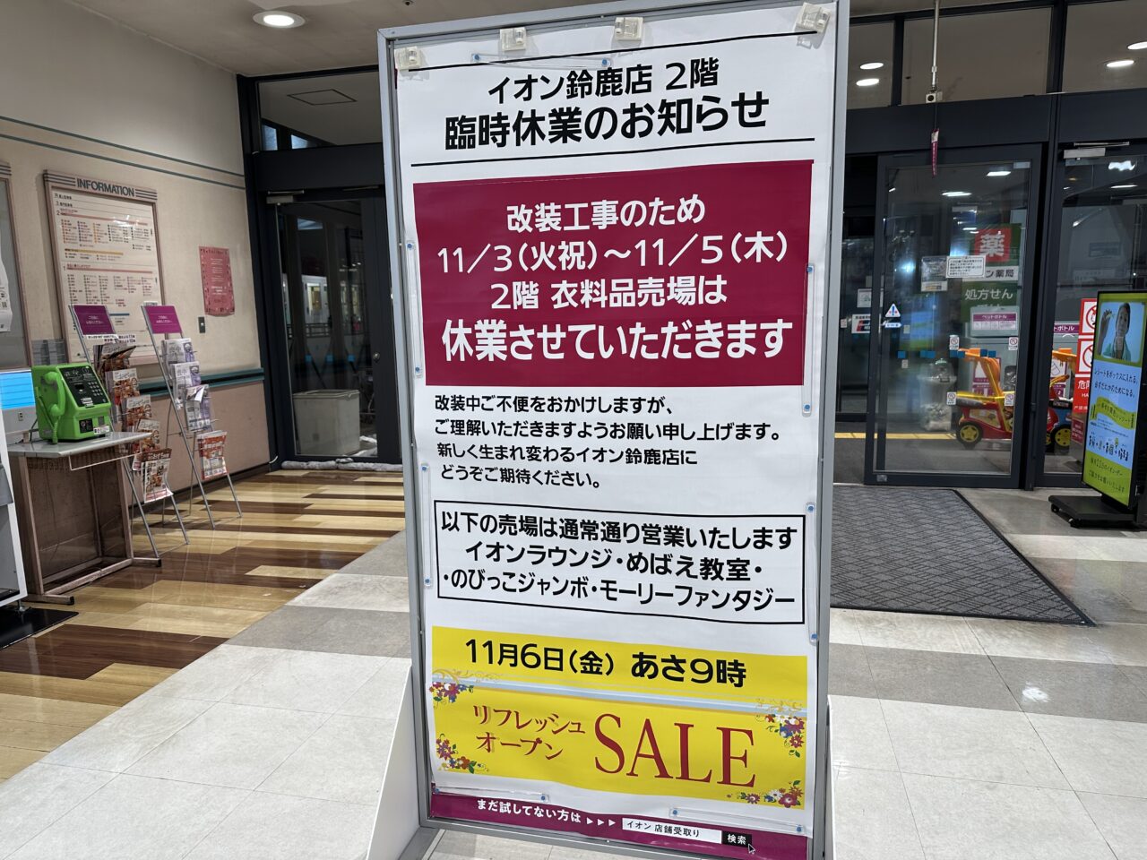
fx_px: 795
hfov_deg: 71.6
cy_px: 430
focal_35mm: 24
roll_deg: +0.5
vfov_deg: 56.8
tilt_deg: -9.0
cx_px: 574
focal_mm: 6.86
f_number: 1.78
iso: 100
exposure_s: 1/120
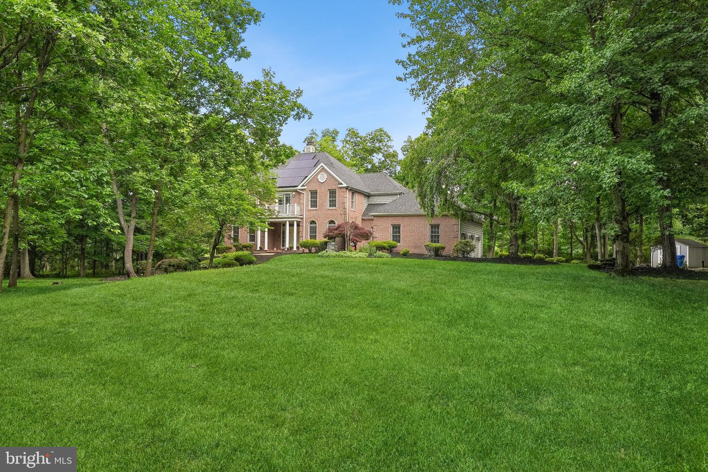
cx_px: 354
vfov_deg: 53.2
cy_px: 236
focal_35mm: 24
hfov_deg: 73.7
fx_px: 472
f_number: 11
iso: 800
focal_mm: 24
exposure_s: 1/250
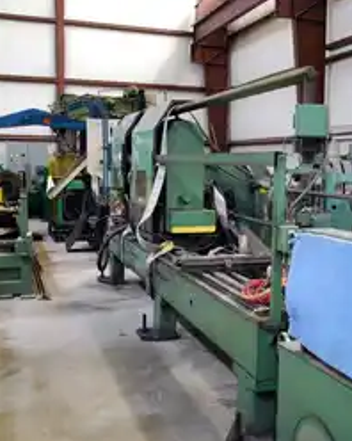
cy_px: 233
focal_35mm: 48
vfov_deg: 39.0
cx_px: 267
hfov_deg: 31.0
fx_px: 623
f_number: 3.8
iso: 1600
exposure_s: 1/20
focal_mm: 21
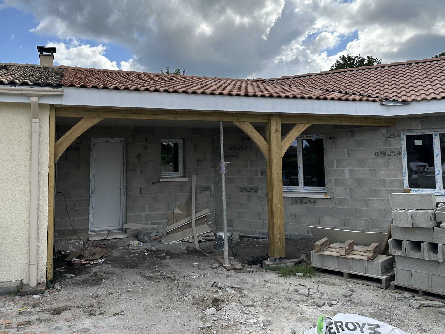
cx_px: 193
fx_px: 373
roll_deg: +1.2
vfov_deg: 47.9
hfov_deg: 61.4
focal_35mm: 29
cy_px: 133
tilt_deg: +3.5
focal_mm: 6.86
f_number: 1.78
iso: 80
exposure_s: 1/4348
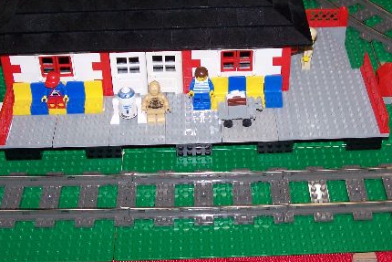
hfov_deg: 28.4
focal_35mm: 71
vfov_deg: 19.1
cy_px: 86
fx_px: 773
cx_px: 229
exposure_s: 1/60
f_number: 3
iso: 140
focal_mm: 8.5
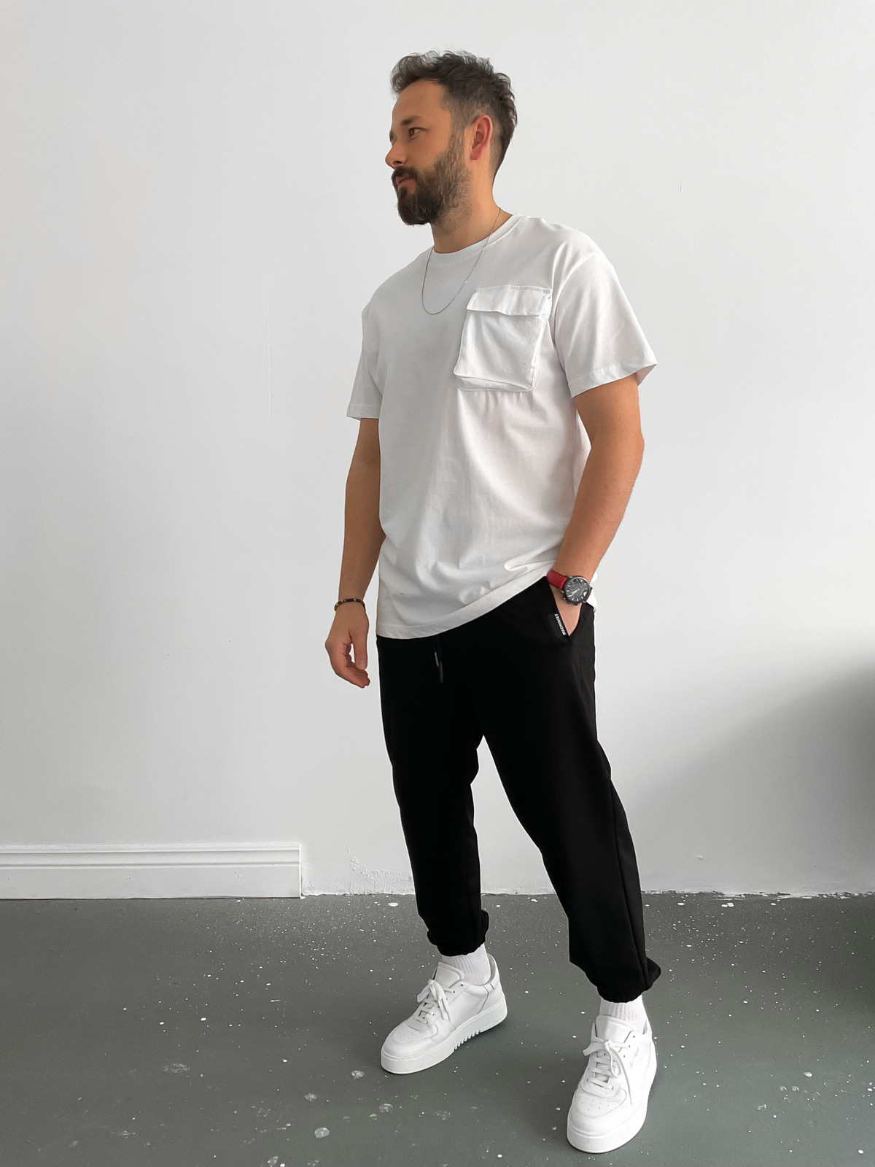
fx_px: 977
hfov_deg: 48.2
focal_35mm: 29
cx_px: 438
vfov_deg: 61.7
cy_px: 584
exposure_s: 1/100
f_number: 1.8
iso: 64
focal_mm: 3
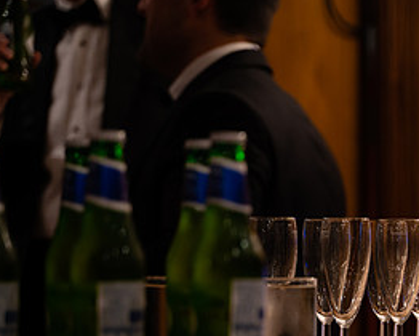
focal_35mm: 152
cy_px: 302
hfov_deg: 12.5
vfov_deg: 10.1
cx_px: 430
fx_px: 1886
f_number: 2.8
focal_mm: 68
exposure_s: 1/60
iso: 1250
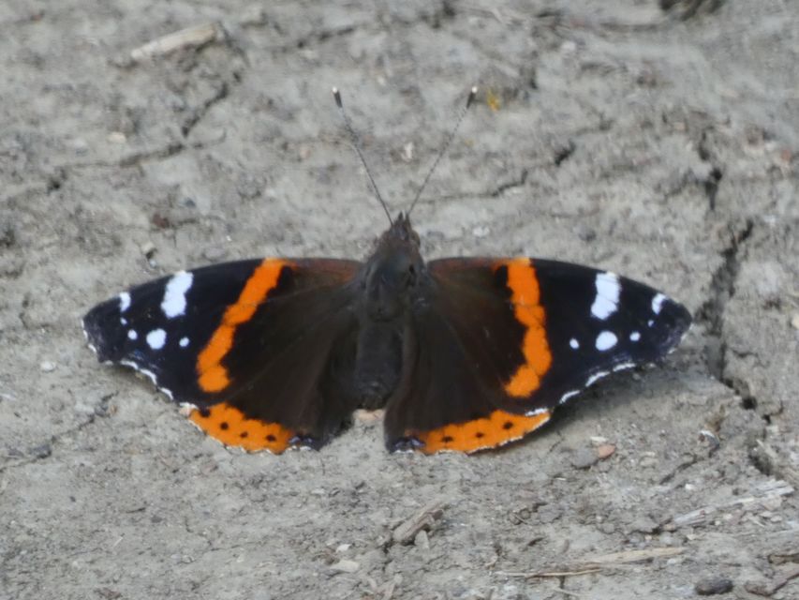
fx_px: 27702
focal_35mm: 1200
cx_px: 400
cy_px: 300
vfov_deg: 1.2
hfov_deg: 1.7
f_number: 5.9
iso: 320
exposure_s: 1/125
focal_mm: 215
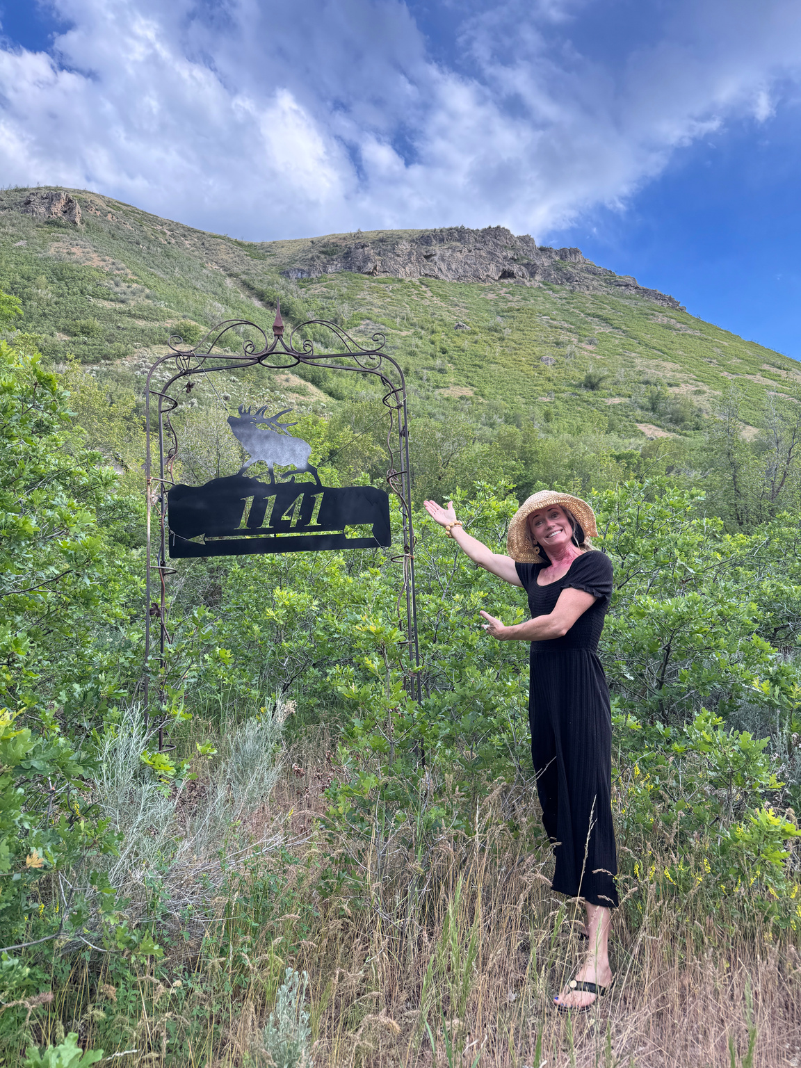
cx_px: 400
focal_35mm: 24
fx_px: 740
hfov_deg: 56.8
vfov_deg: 71.6
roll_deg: +3.1
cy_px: 534
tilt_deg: +7.3
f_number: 1.78
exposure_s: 1/499
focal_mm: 6.76
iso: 80
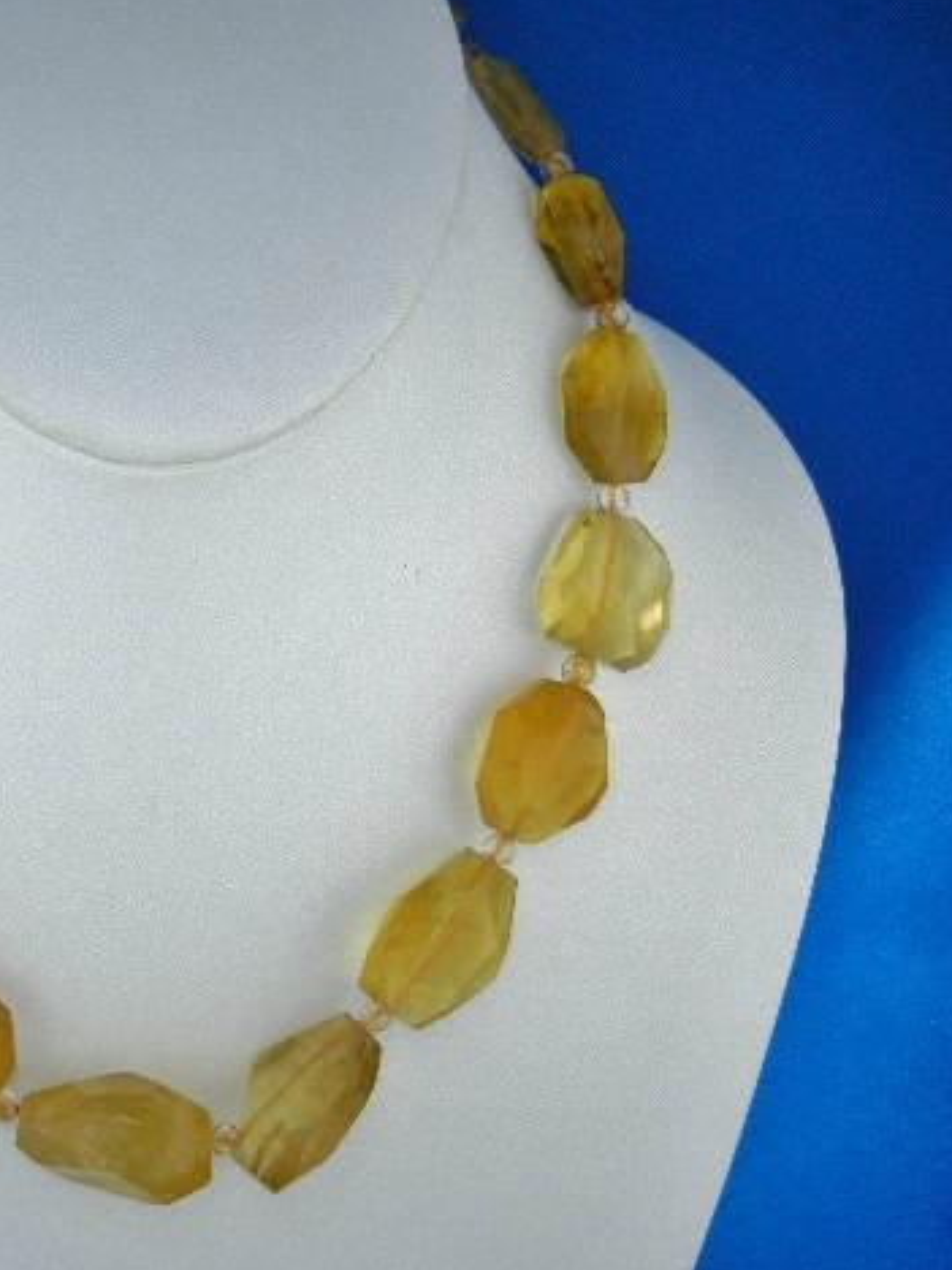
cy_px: 630
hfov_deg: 33.6
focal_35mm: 41
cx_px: 127
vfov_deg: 45.8
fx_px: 1503
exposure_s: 1/55.4
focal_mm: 5.4
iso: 160
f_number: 3.5
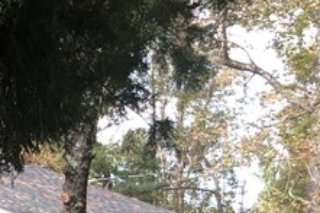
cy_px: 367
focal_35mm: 135
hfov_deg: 13.3
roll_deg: +0.4
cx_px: -306
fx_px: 1199
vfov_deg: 9.7
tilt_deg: -2.3
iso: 20
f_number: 1.8
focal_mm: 4
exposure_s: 1/169
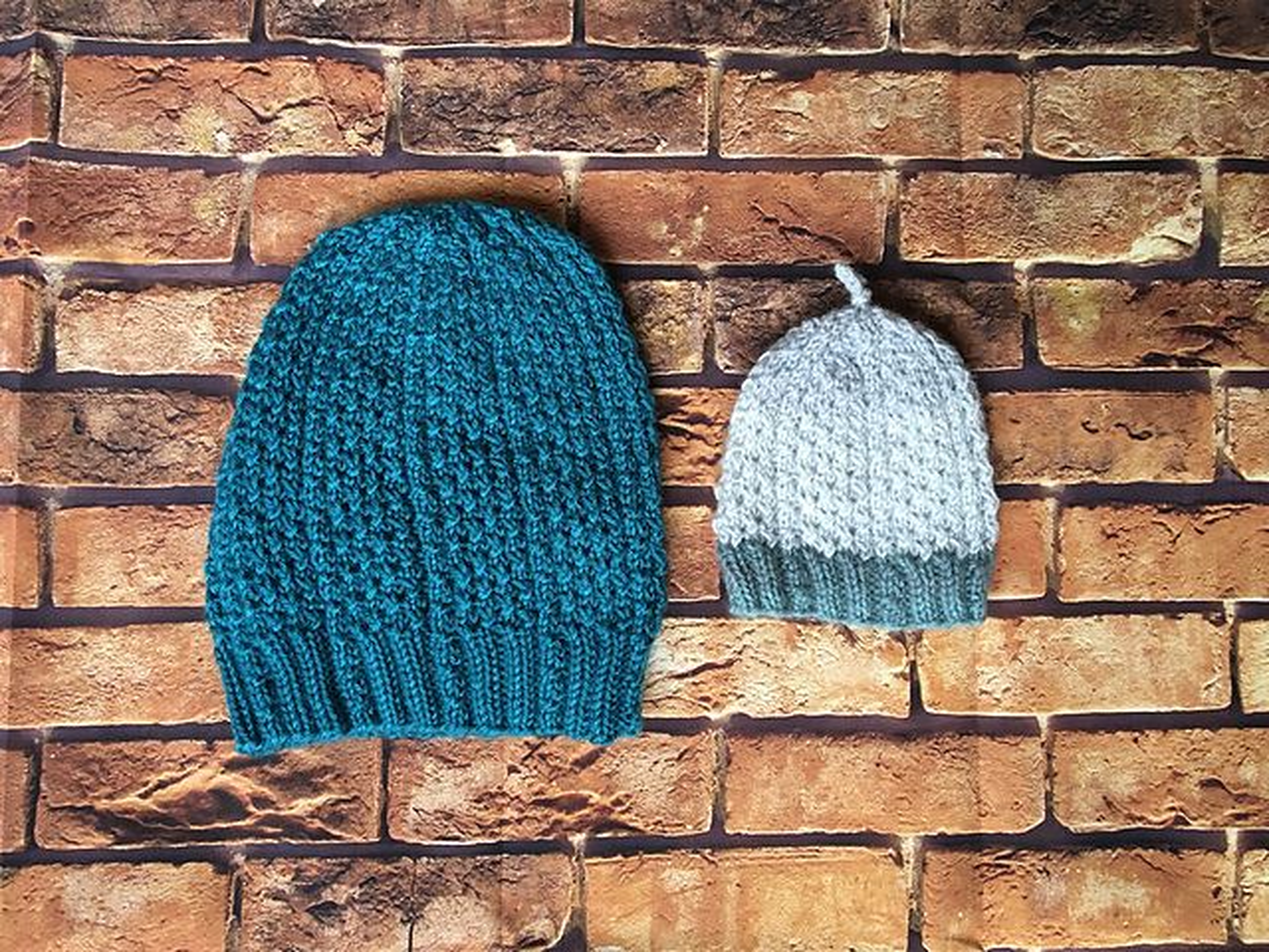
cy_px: 476
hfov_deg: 61.7
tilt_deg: -85.5
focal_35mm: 29
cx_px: 634
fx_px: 1063
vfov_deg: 48.2
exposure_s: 1/30
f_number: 2.2
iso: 100
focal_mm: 4.15
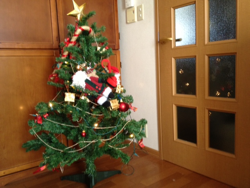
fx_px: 253
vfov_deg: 40.7
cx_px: 125
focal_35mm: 35
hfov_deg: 52.6
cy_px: 94
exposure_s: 1/20
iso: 125
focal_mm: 4.28
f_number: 2.4
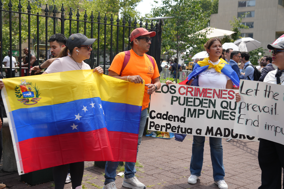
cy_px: 94
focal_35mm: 48
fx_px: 379
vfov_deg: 28.1
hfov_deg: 41.1
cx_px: 142
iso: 100
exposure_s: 1/320
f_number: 4.5
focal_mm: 48
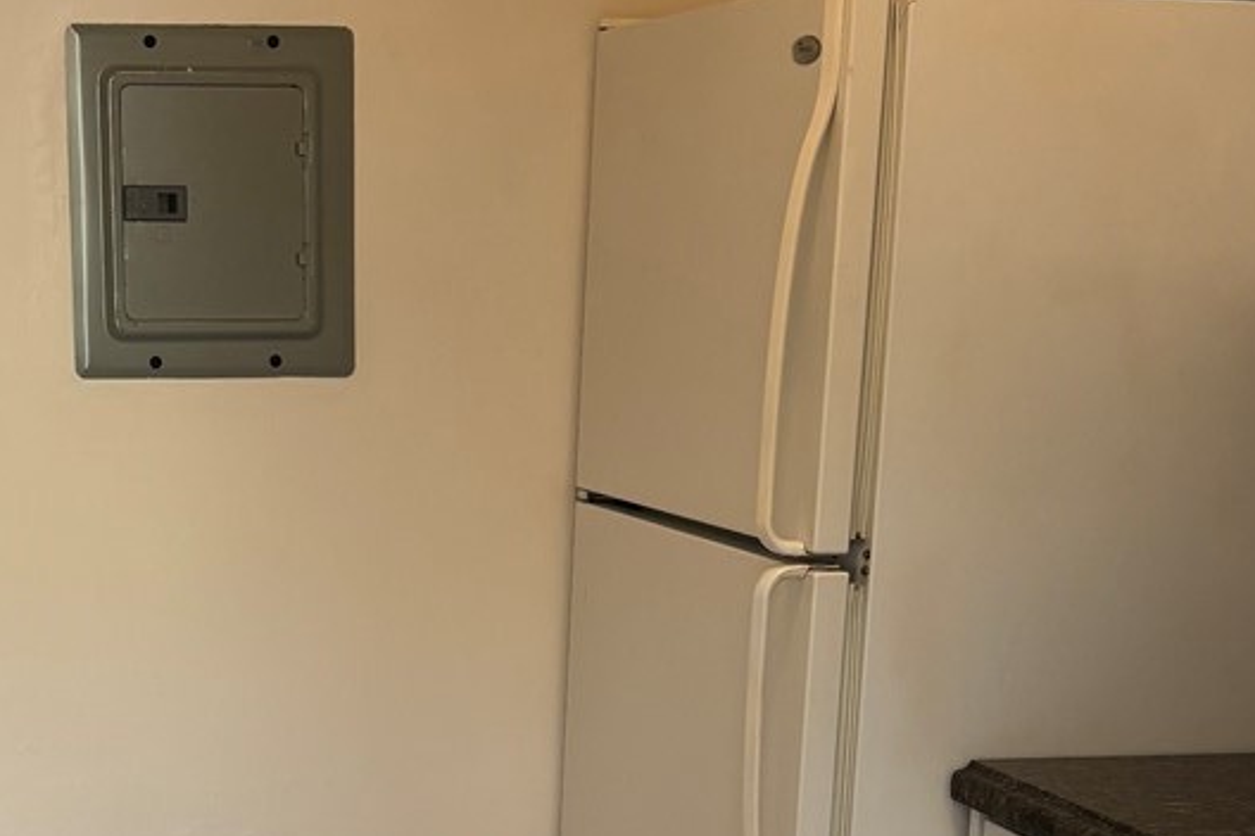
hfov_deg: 24.6
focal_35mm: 82
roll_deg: -1.4
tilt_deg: -13.7
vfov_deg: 16.0
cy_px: 983
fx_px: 2858
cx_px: 414
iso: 50
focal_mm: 5.96
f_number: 1.6
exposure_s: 1/120
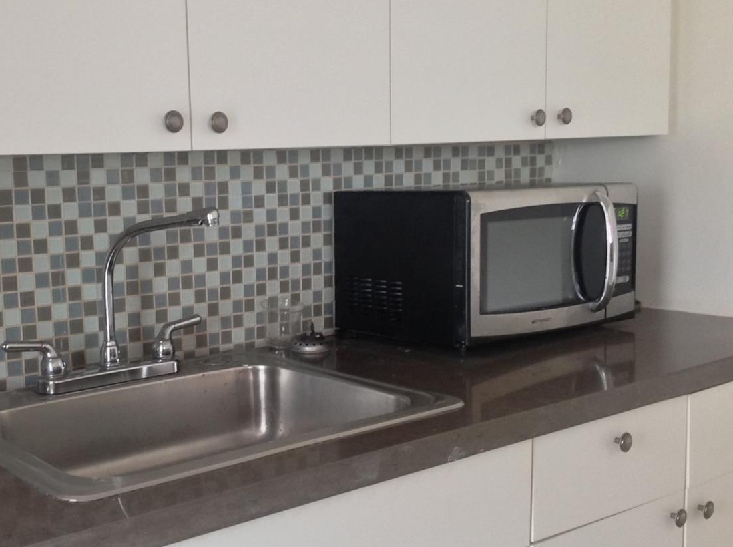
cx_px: 250
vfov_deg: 28.5
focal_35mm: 51
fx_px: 1078
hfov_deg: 37.2
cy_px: 294
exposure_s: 1/15
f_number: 2.4
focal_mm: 4.28
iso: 160
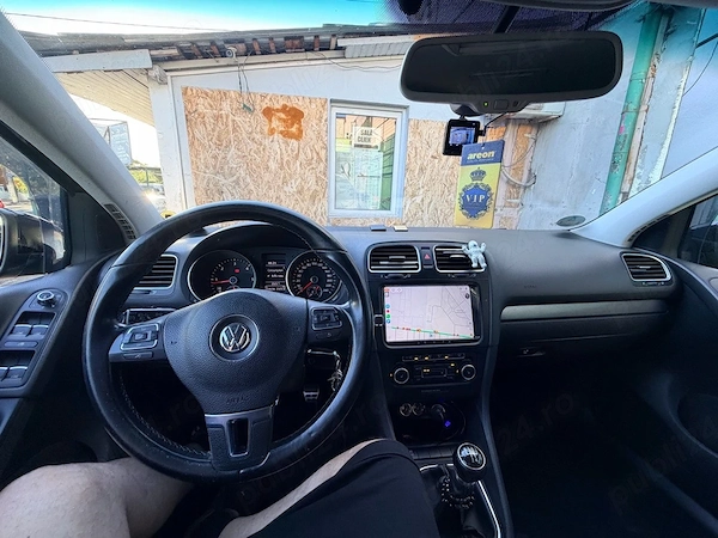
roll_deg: -2.2
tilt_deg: -14.7
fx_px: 290
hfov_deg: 102.1
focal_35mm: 14
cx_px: 359
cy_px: 269
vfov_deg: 85.7
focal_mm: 2.22
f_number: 2.2
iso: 125
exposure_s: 1/121
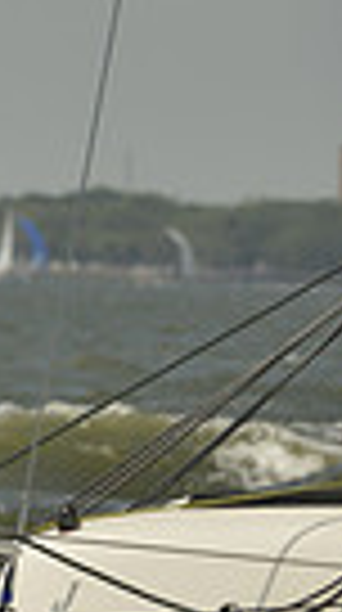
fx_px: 14485
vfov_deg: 2.4
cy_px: 614
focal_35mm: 894
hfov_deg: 1.3
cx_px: -950
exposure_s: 1/1250
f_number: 10
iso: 280
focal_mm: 200
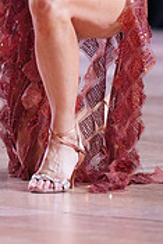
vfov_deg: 3.1
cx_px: 55
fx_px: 4494
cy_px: -47
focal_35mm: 663
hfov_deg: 2.1
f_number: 2.8
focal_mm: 200
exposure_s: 1/400
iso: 2000
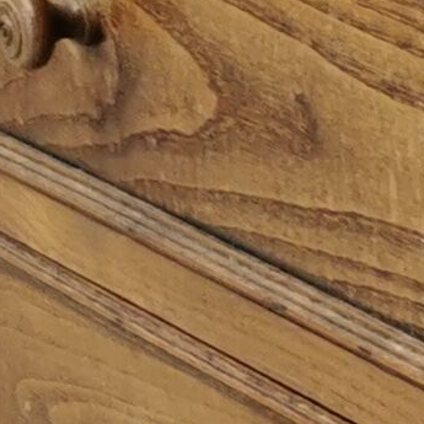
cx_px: 1578
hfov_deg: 6.0
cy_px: -66
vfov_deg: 6.9
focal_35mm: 252
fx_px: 3492
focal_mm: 5.58
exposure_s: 1/113
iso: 50
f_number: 1.8
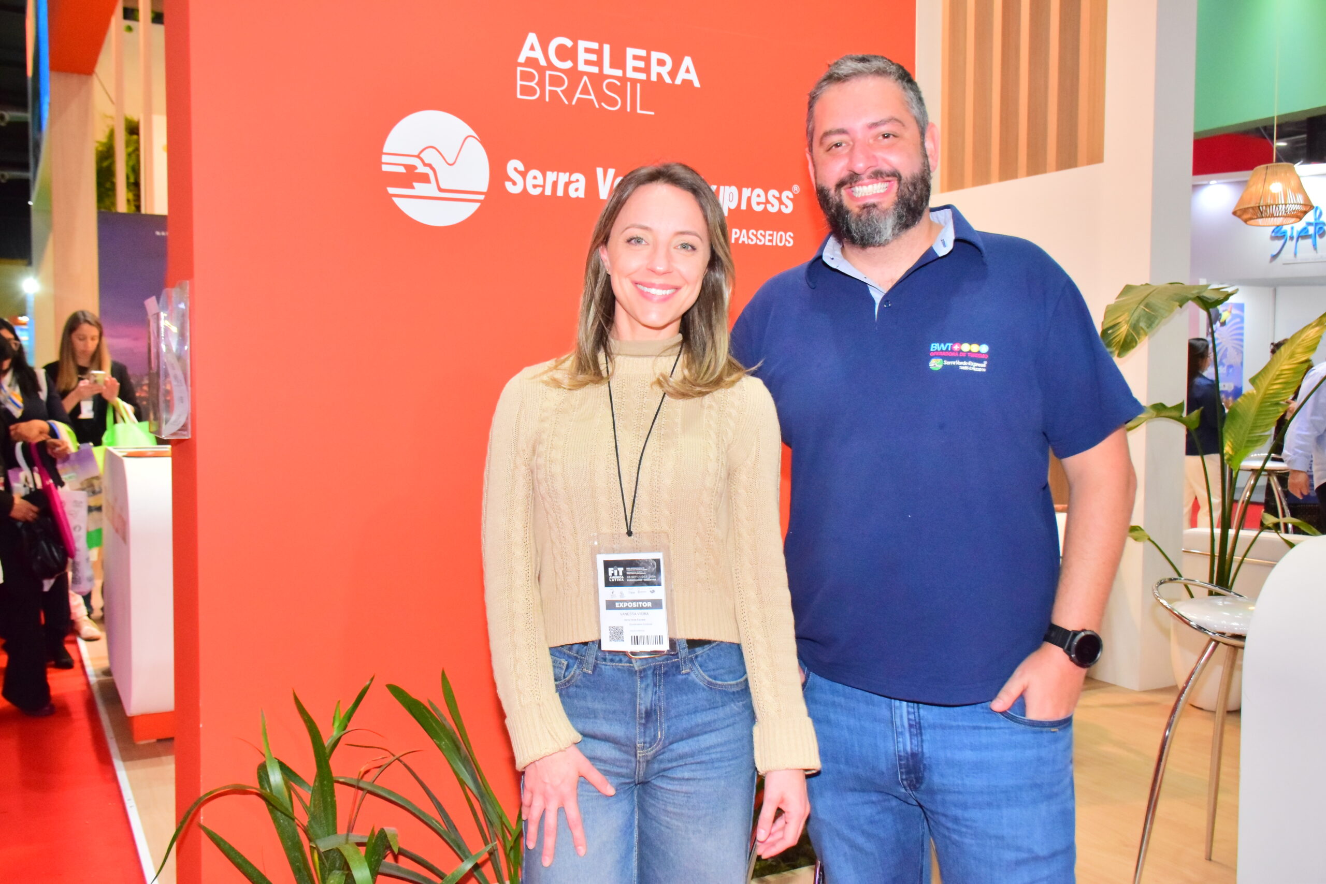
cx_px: 663
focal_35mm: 33
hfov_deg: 57.2
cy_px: 442
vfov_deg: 40.0
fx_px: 1215
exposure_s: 1/200
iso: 3200
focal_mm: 22
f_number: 5.6
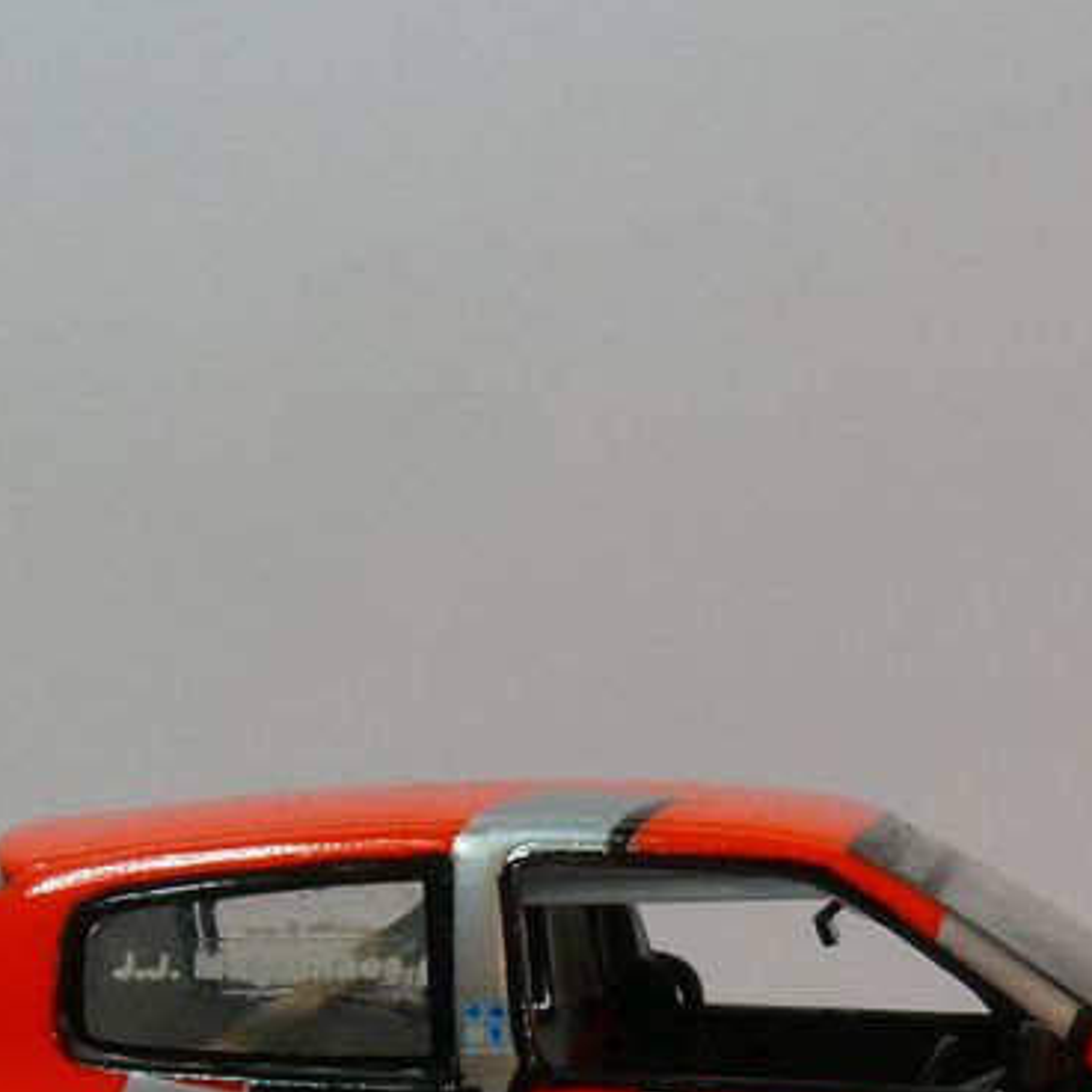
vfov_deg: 14.0
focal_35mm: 123
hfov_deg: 14.2
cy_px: 1104
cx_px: 697
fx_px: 4390
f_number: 11
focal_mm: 8.5
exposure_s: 1/4
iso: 100
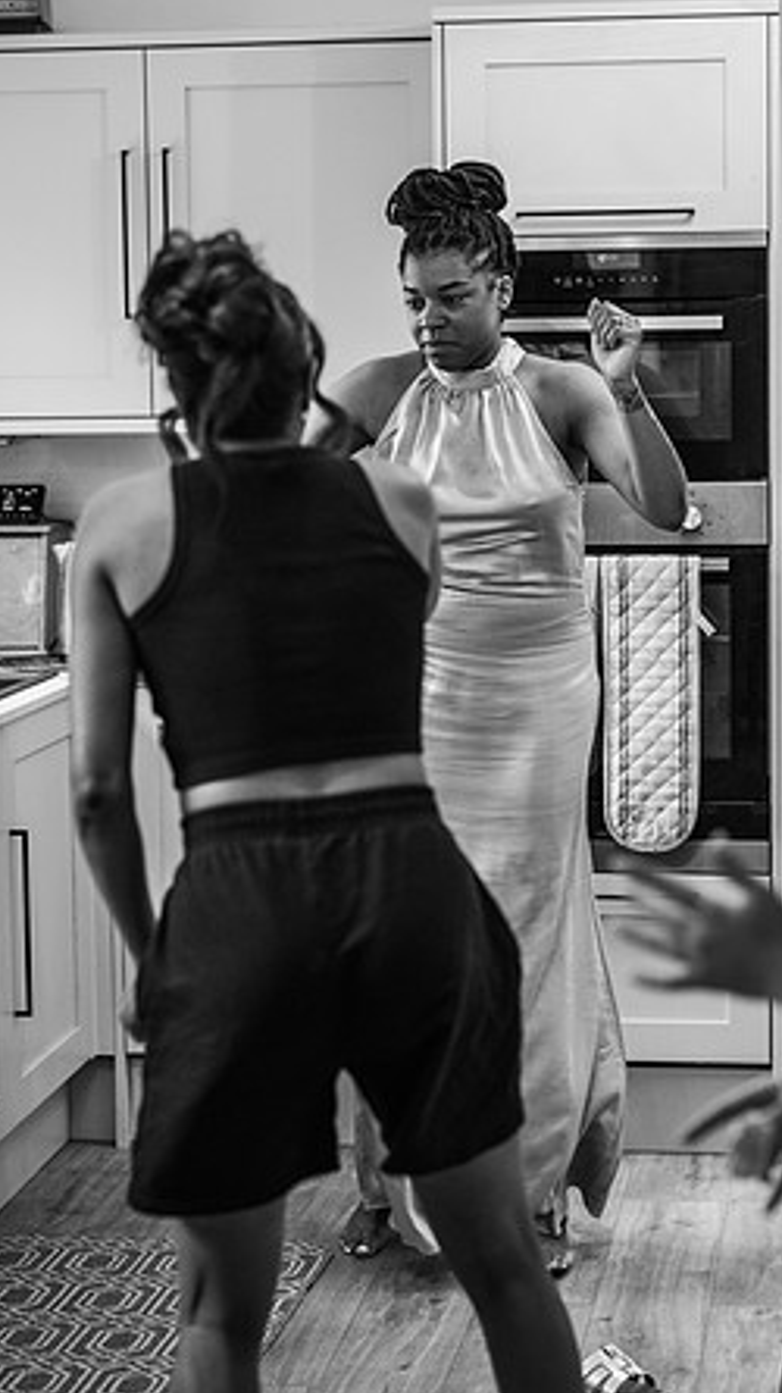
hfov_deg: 13.4
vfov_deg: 23.7
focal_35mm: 90
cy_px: 695
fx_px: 3321
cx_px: 408
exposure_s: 1/200
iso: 1100
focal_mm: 85
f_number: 3.2
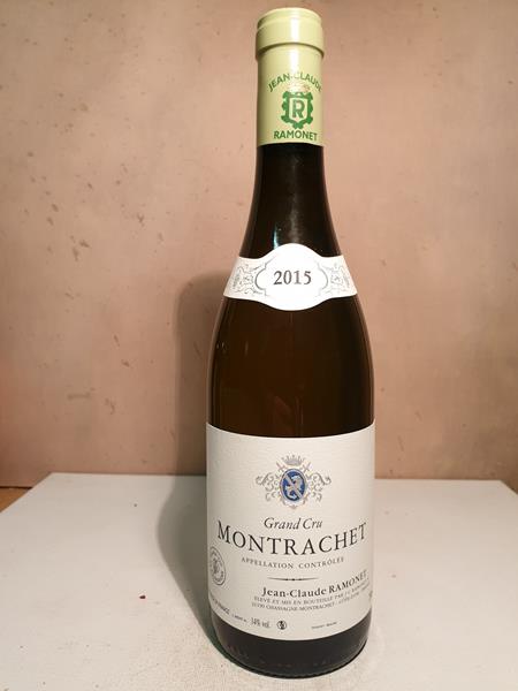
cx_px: 259
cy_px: 346
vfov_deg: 67.3
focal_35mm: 26
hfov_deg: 53.1
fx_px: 519
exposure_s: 1/50
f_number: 2.4
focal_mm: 4.3
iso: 100
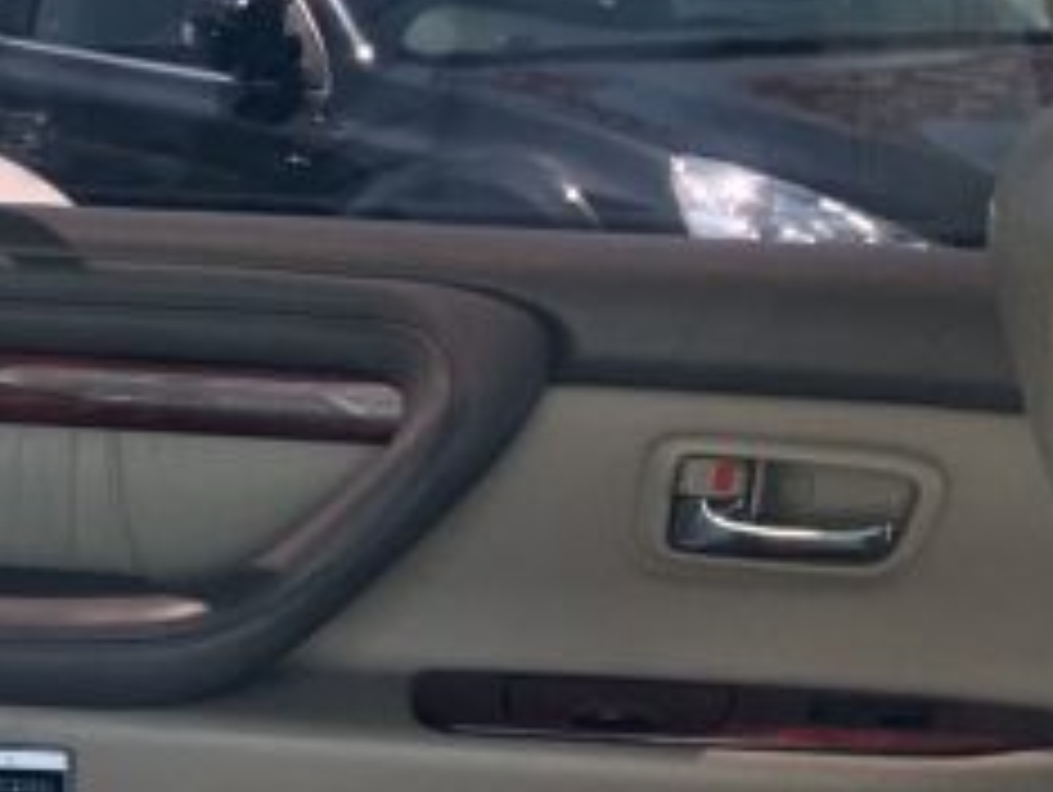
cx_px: -1256
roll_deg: +3.5
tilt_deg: -17.3
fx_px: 3928
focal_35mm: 129
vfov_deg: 11.2
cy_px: 1102
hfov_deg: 12.7
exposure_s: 1/121
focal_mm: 3.99
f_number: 1.8
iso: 40
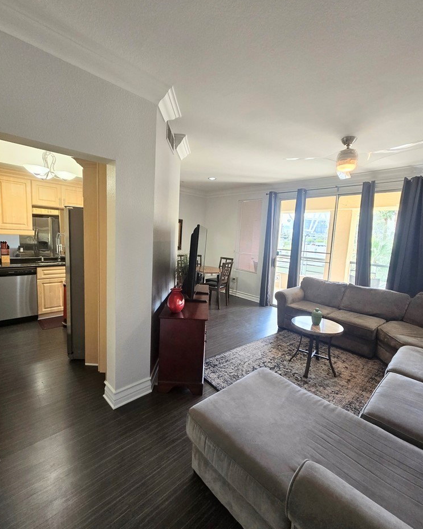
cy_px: 267
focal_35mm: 14
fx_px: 219
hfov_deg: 88.0
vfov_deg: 100.7
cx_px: 214
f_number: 2.2
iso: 160
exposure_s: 1/60
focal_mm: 2.2
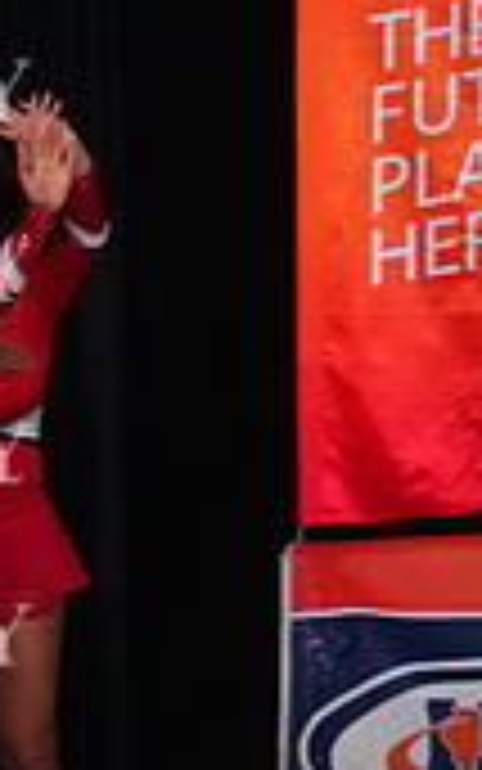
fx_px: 17094
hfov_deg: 1.6
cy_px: 362
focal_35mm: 814
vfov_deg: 2.6
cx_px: -622
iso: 16000
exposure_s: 1/1250
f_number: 5.6
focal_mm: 235
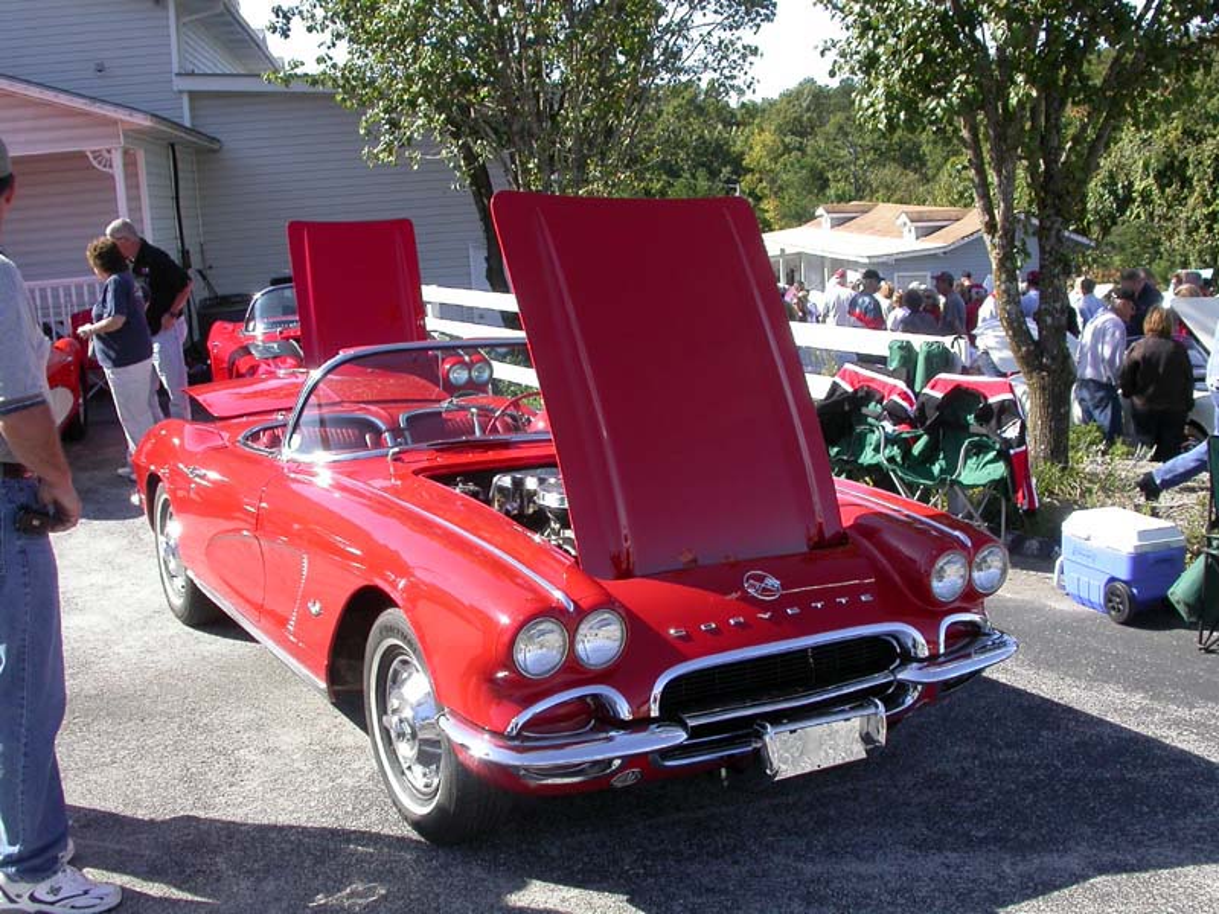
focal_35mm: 38
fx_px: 1338
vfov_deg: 37.7
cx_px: 610
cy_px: 457
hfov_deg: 49.0
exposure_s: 1/225
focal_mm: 7.85
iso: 100
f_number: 5.3
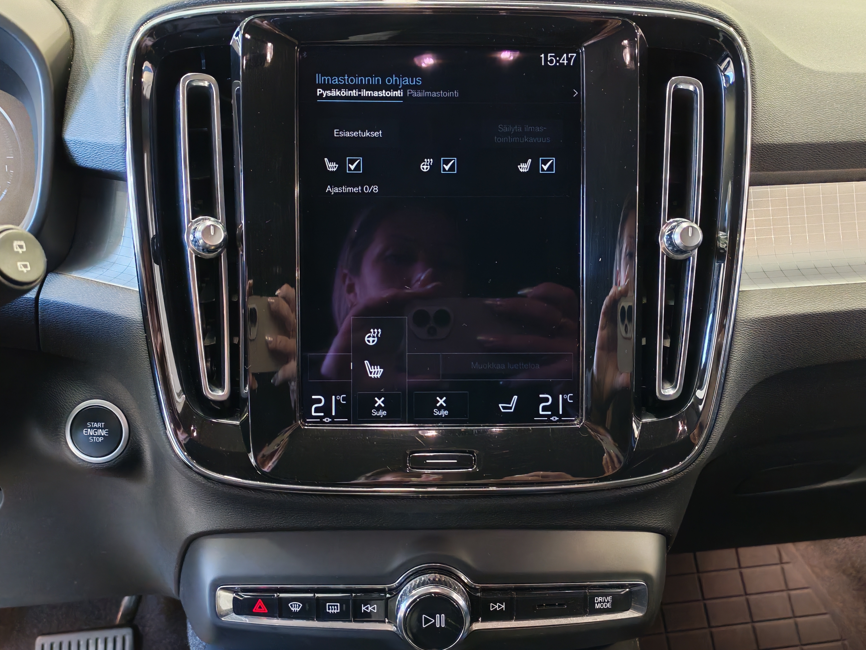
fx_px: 851
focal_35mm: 34
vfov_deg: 41.8
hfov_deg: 54.0
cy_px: 325
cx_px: 433
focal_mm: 6.12
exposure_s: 1/50
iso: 2000
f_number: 1.9
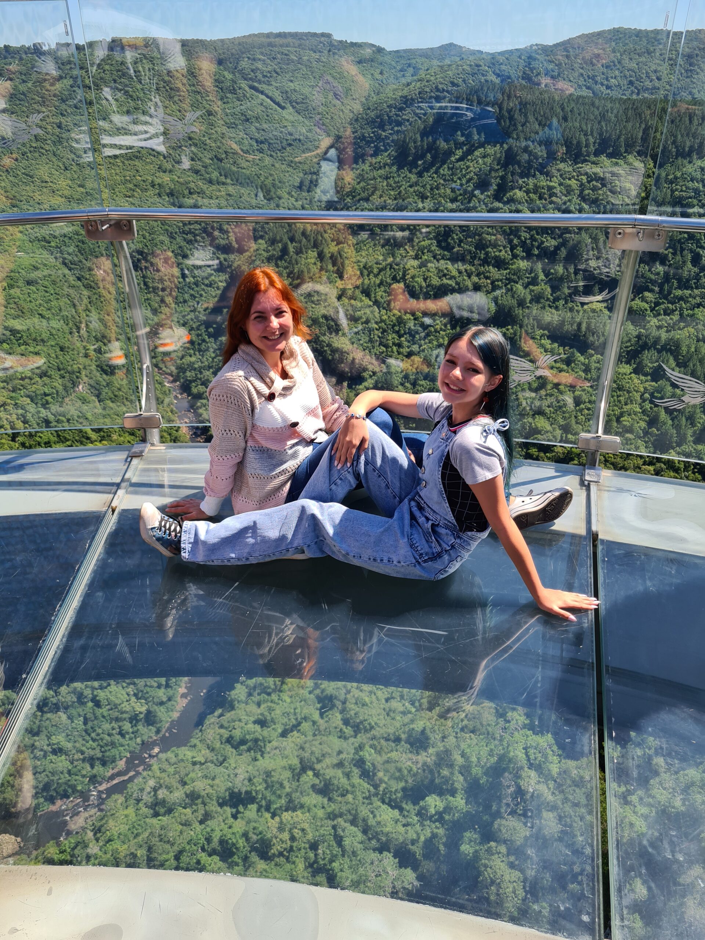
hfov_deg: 53.1
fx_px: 706
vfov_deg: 67.3
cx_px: 352
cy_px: 470
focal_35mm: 26
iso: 50
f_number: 1.8
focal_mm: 5.4
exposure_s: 1/1728
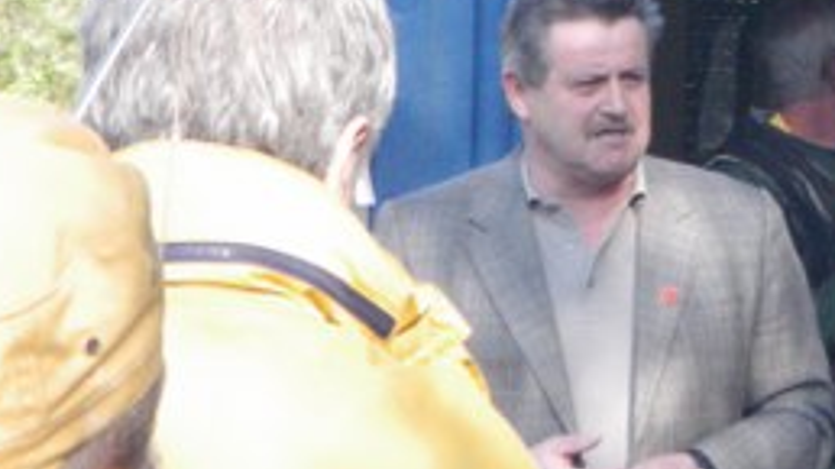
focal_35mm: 378
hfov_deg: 5.7
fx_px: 8368
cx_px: 987
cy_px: 158
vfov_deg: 3.2
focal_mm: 25
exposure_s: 1/250
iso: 400
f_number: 5.5
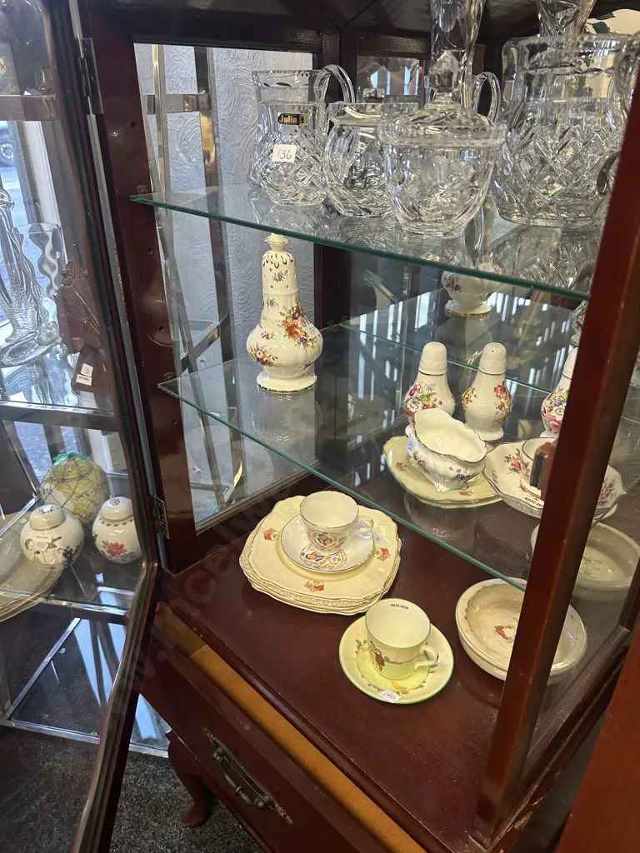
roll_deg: -0.4
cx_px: 320
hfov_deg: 56.8
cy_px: 426
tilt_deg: -28.0
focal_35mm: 24
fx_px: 592
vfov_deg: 71.6
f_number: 1.78
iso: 125
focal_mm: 6.86
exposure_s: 1/50
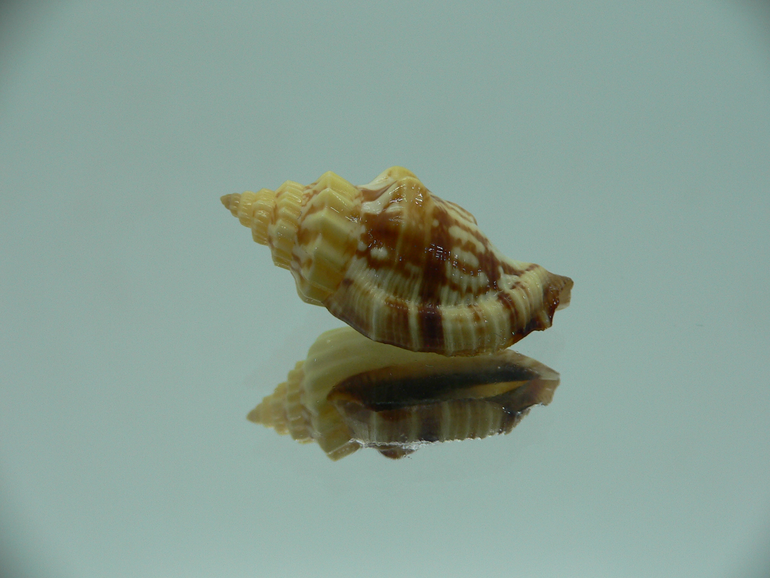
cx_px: 385
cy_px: 289
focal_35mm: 35
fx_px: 779
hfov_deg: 52.6
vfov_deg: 40.7
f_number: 2.8
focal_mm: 4.6
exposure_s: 1/60
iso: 80
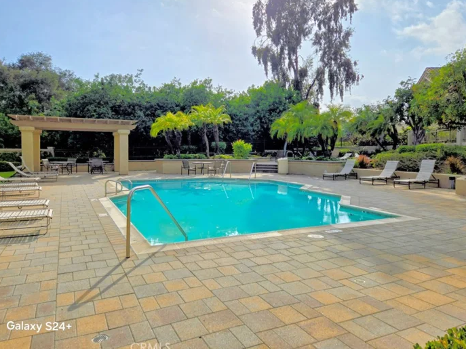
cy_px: 165
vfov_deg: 54.8
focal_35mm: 25
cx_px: 244
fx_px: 336
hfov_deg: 69.4
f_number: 1.8
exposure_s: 1/7072
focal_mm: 5.4
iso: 25
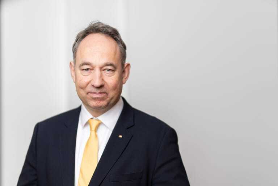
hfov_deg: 23.9
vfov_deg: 16.1
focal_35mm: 85
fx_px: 656
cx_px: 139
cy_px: 93
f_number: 1.4
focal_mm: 85
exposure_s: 1/200
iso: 125
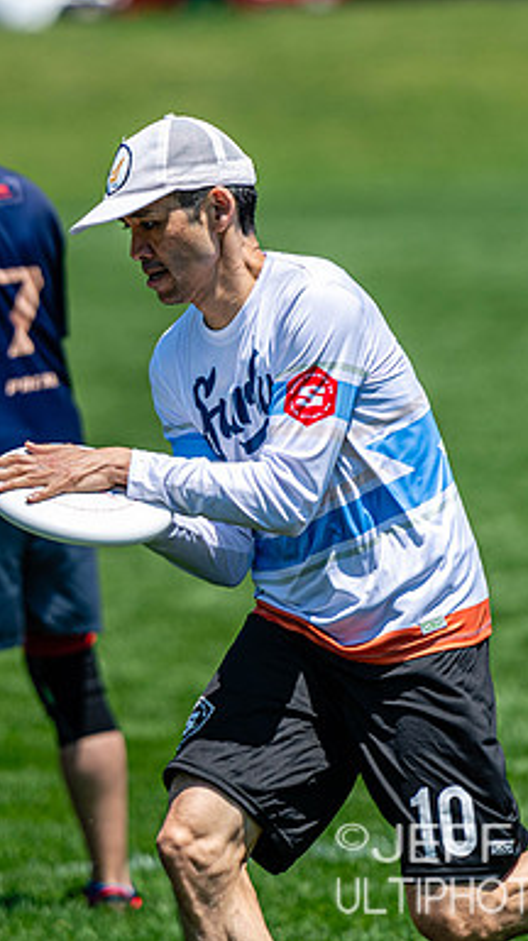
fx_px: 11821
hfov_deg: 2.6
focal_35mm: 474
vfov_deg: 4.6
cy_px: 470
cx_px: 174
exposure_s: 1/2000
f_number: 2.8
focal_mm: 200
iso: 100
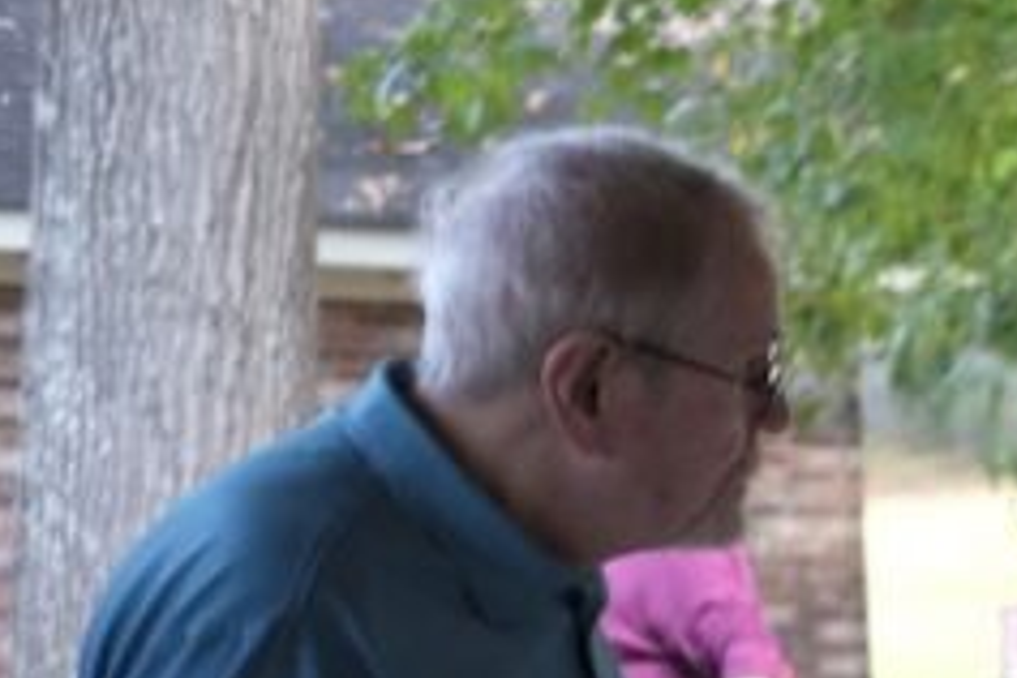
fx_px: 4265
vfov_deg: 8.6
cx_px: 2171
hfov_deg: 11.8
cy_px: 1414
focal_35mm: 151
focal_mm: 23
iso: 160
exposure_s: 1/80
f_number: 2.2
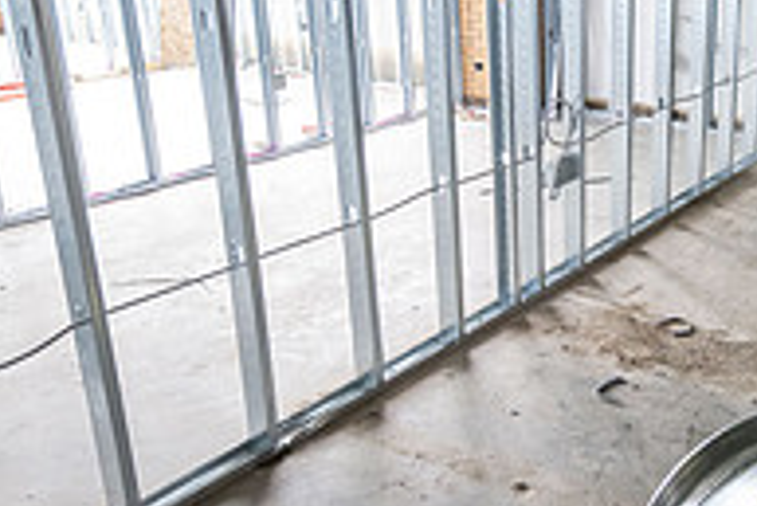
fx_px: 884
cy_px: 210
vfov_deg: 31.9
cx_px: 655
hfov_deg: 43.1
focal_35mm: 42
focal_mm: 14
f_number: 4
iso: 2000
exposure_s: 1/125
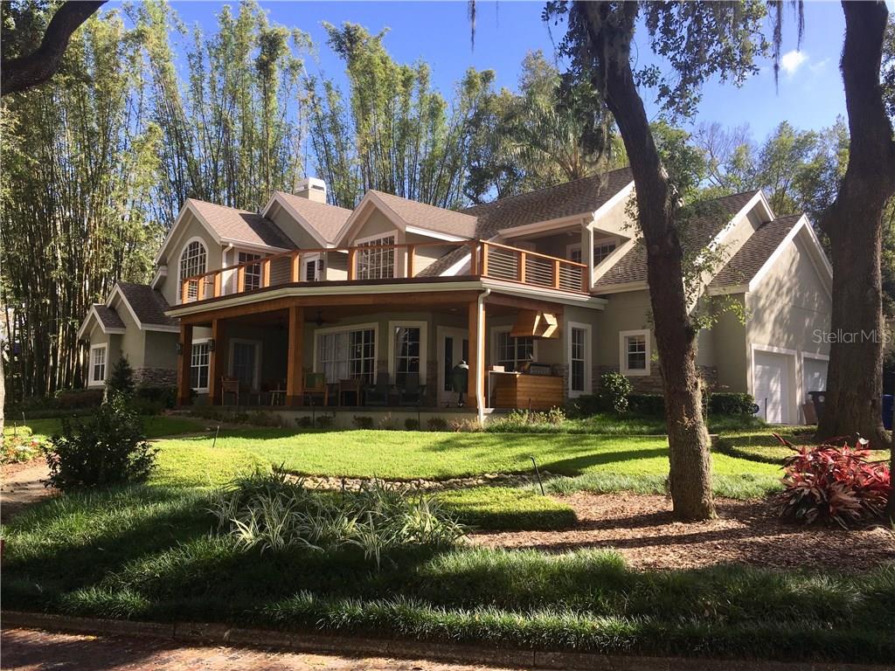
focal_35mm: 29
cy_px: 336
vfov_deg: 48.2
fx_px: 750
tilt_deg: +6.0
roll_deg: -1.2
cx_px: 448
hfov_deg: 61.7
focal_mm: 4.15
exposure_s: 1/620
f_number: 2.2
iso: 25
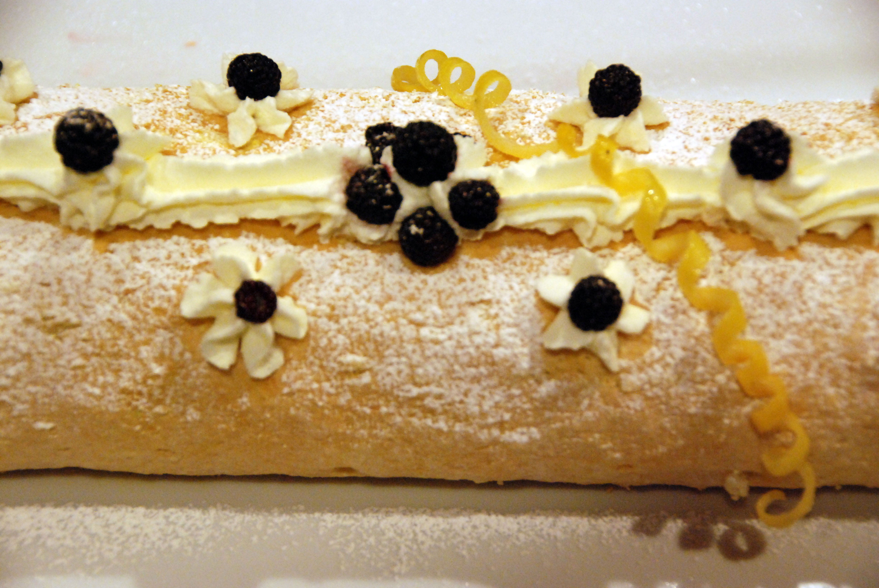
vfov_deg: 13.1
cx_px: 440
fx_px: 2567
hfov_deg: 19.4
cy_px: 294
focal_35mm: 105
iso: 1600
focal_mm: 70
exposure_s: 1/40
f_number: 5.6
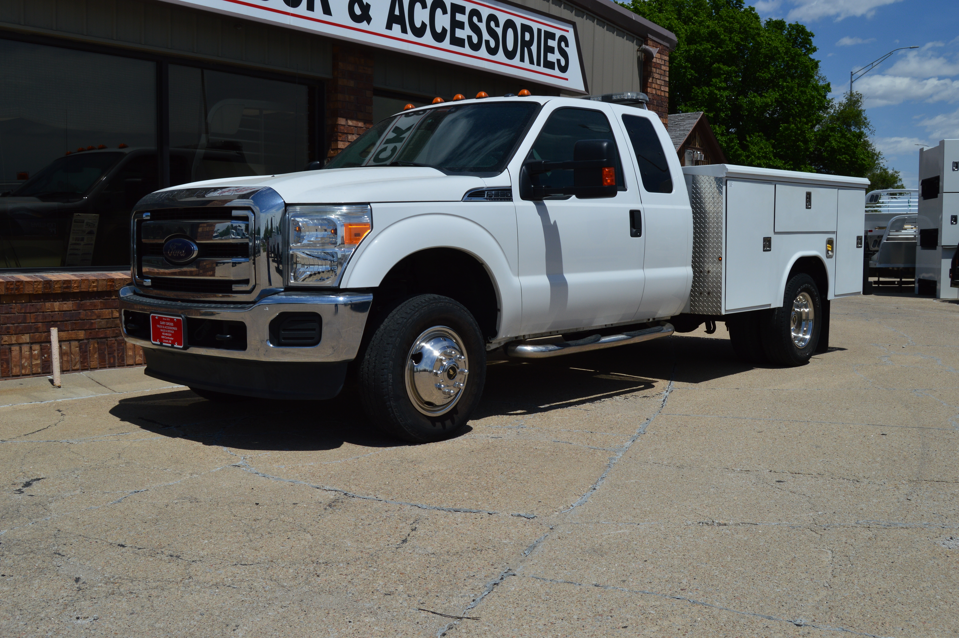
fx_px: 958
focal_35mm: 36
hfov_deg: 53.2
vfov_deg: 36.8
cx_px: 480
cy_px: 319
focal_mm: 24
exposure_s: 1/500
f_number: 11
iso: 140
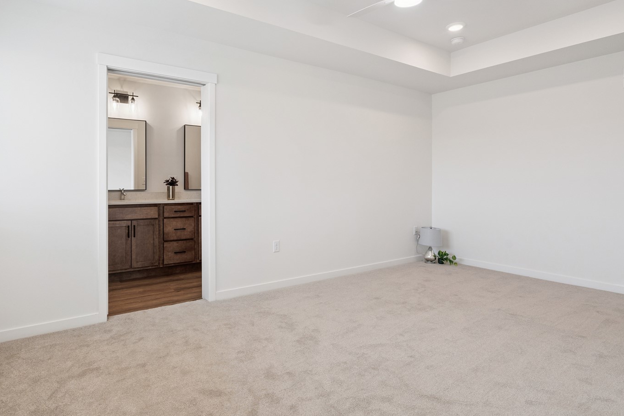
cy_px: 178
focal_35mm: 20
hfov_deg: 83.3
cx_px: 261
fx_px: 347
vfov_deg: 61.6
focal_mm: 16
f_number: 8
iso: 400
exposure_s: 1/60
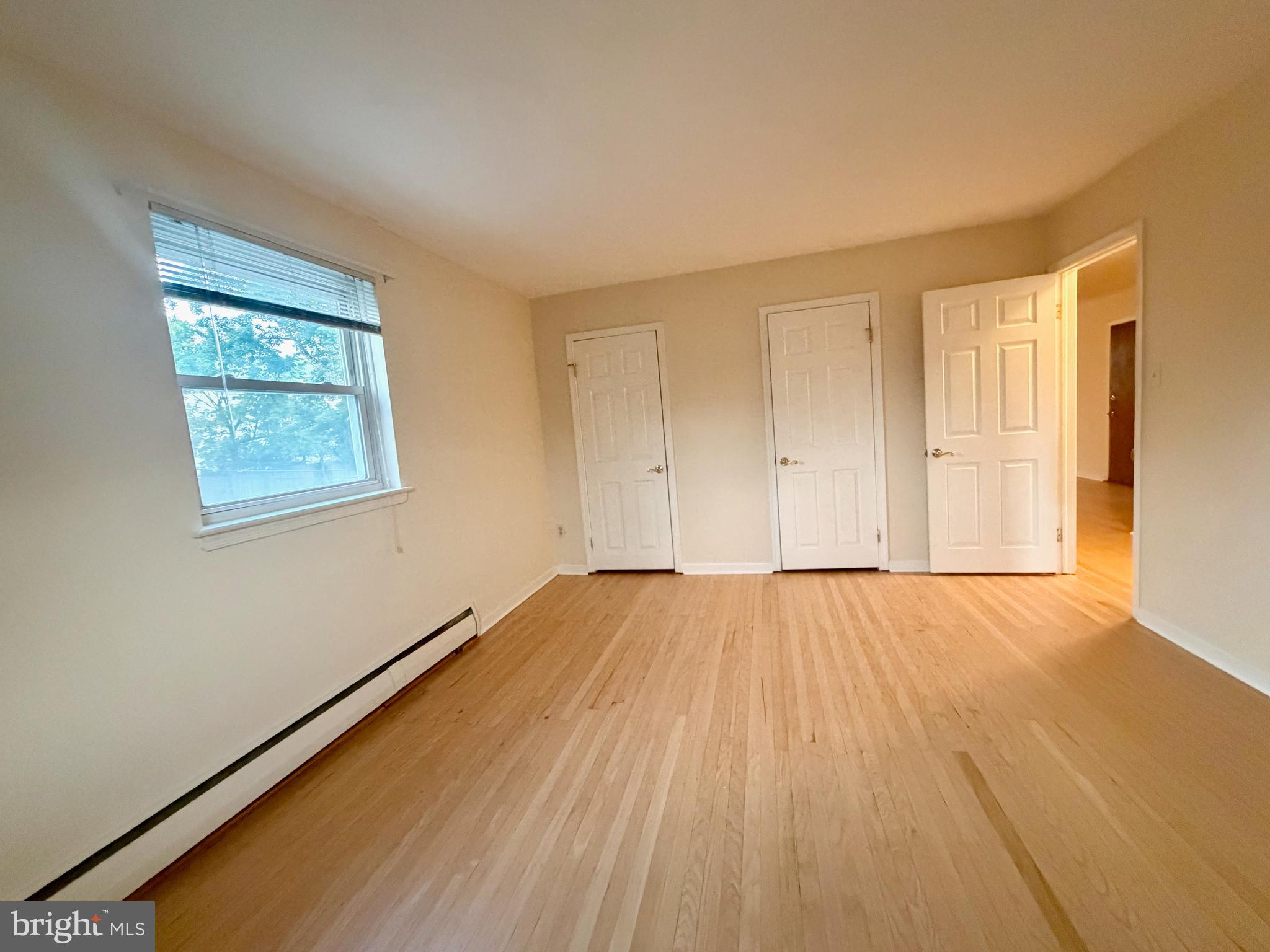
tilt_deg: -4.6
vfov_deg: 85.7
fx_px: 514
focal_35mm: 14
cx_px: 635
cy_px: 476
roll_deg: +4.6
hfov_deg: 102.1
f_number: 2.2
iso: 640
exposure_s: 1/60
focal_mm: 2.22
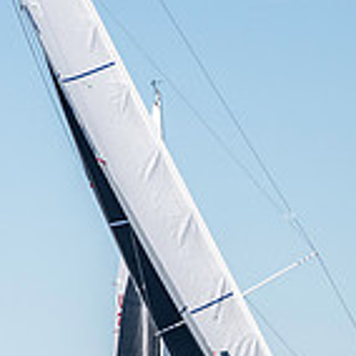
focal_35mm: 560
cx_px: 374
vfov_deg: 3.1
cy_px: 473
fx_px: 6516
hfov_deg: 3.1
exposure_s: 1/2000
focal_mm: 155
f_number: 5.6
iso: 320
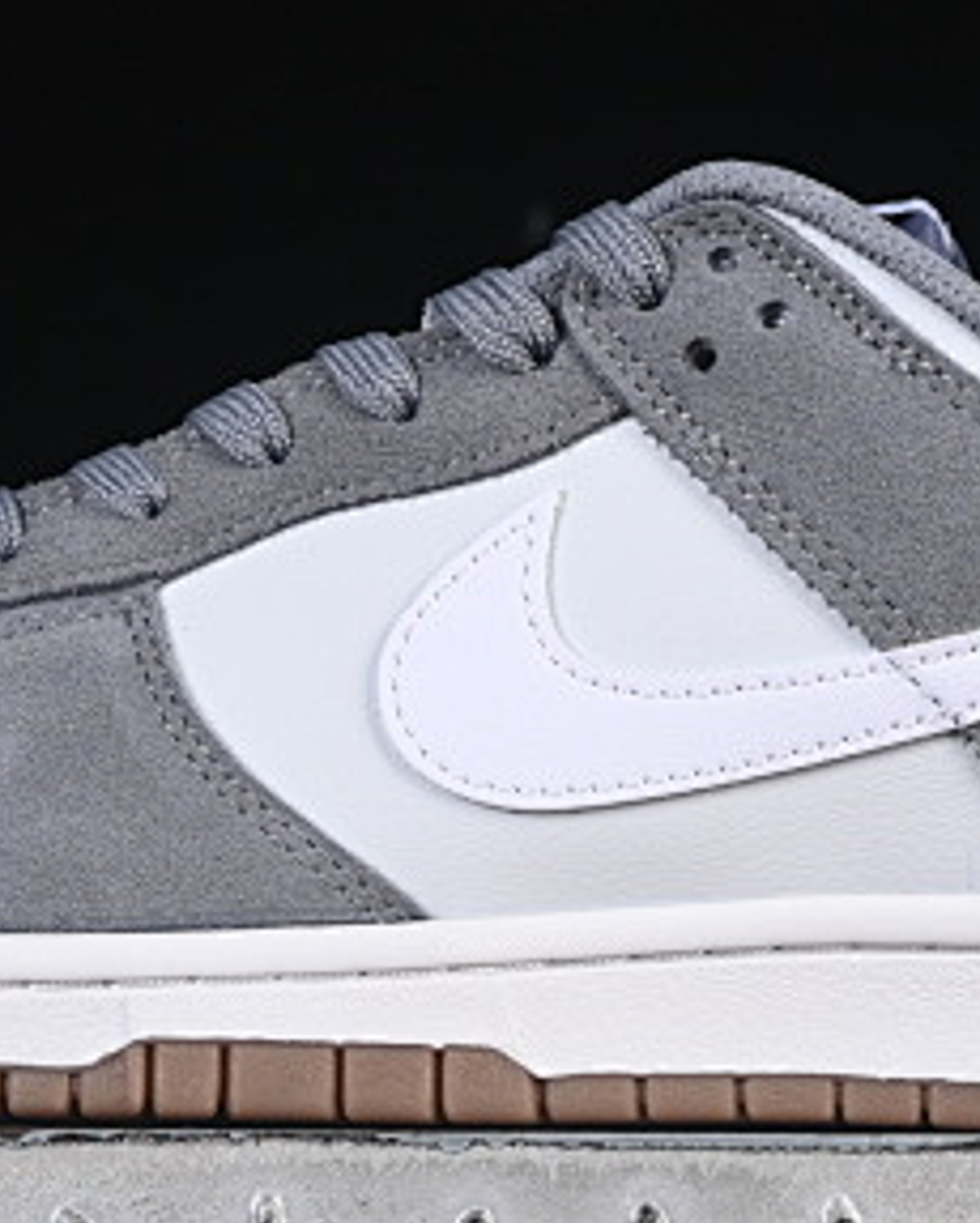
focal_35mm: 196
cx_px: 558
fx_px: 7098
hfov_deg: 7.9
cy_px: 437
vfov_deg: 9.8
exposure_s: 1/80
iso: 160
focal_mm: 50
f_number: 7.1
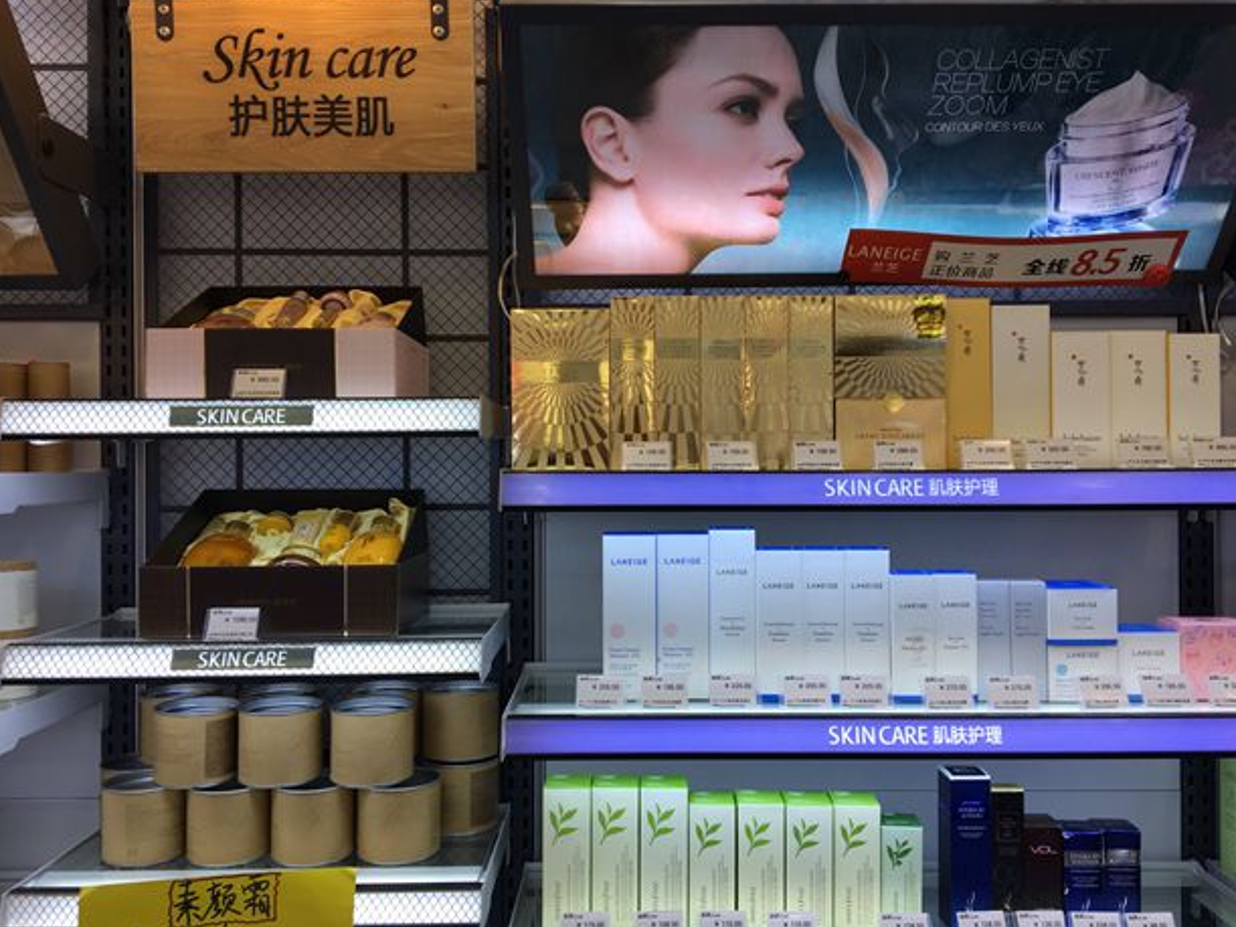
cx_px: 635
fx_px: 1071
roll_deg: +0.0
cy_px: 453
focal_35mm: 30
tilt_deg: +0.4
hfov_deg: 60.0
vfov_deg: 46.8
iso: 25
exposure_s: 1/50
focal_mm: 4.15
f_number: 2.2
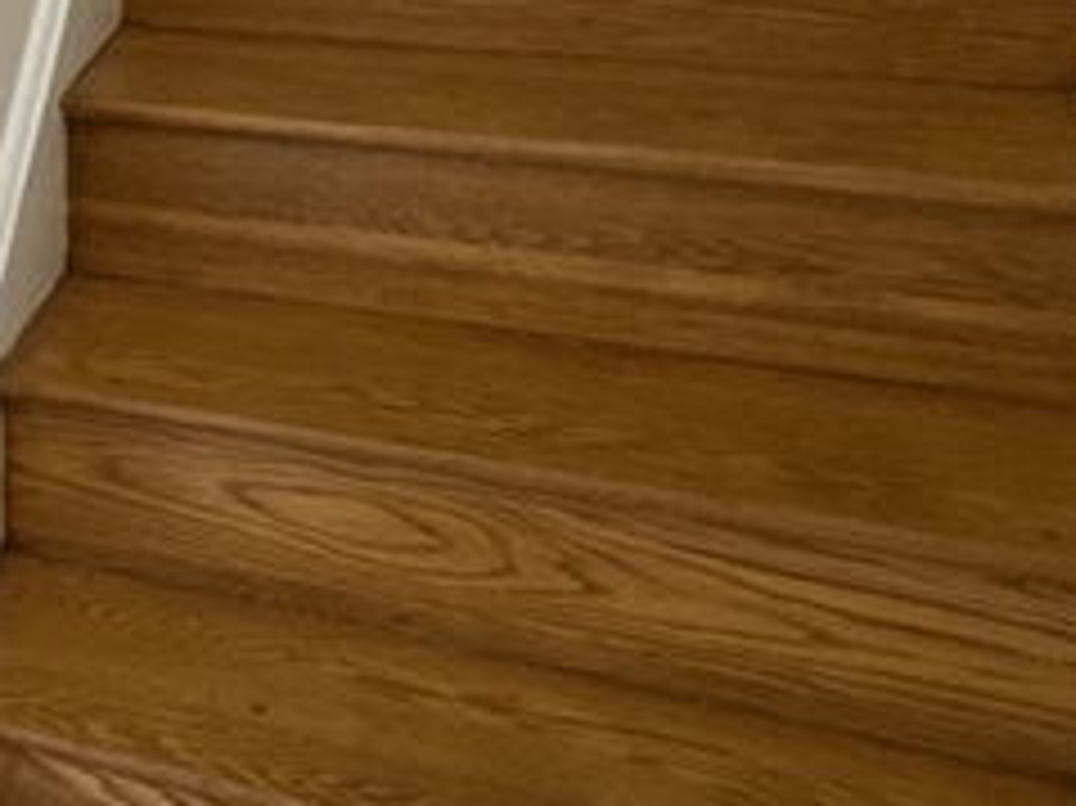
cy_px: 18
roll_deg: +5.4
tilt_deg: -14.6
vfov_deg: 23.5
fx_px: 1864
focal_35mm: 60
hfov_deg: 25.0
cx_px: -518
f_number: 2.2
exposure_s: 1/120
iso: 160
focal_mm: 2.22
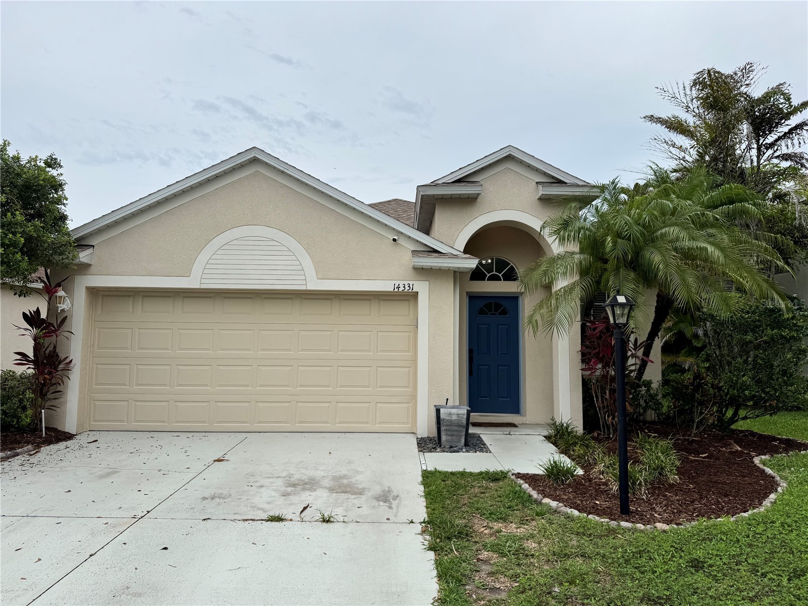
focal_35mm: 24
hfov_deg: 71.6
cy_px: 303
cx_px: 404
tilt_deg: +4.8
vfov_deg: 56.8
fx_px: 560
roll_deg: -0.6
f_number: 1.78
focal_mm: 6.76
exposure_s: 1/7937
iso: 80
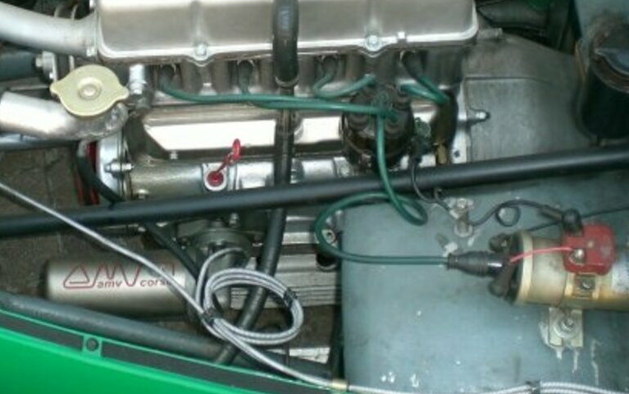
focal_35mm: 63
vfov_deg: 20.4
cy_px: 65
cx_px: 216
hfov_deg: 32.2
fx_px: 1080
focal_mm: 6.3
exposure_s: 1/100
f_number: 3.1
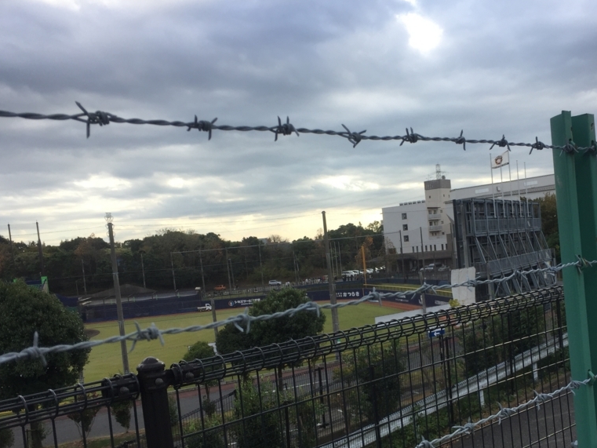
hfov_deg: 47.4
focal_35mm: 39
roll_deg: +4.4
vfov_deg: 36.5
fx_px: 673
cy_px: 290
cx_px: 371
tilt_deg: -3.2
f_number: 2.2
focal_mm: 4.15
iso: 32
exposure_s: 1/879
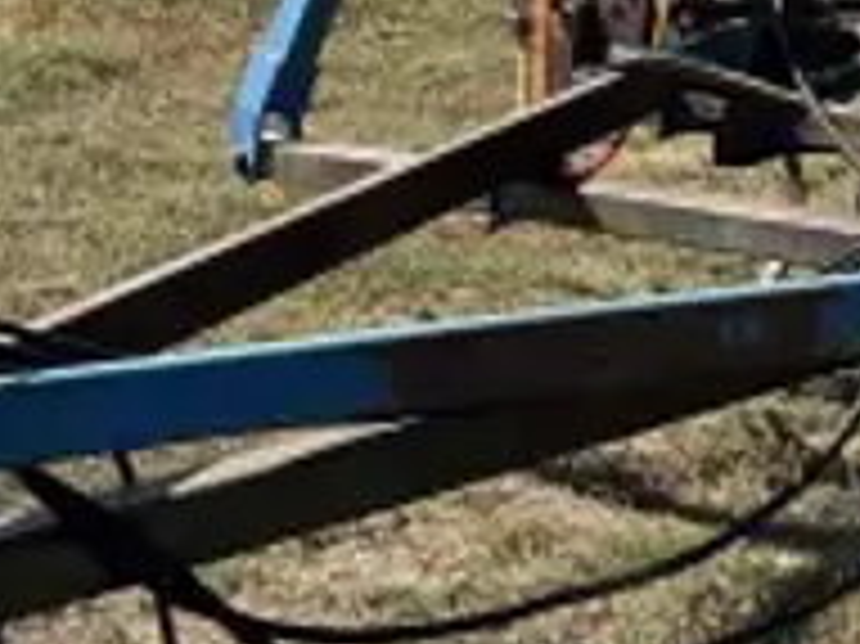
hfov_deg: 14.6
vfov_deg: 11.1
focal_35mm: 131
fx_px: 3253
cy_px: -90
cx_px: 1004
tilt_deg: -4.5
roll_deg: +0.1
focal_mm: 5.7
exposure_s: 1/3704
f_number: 1.5
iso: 50
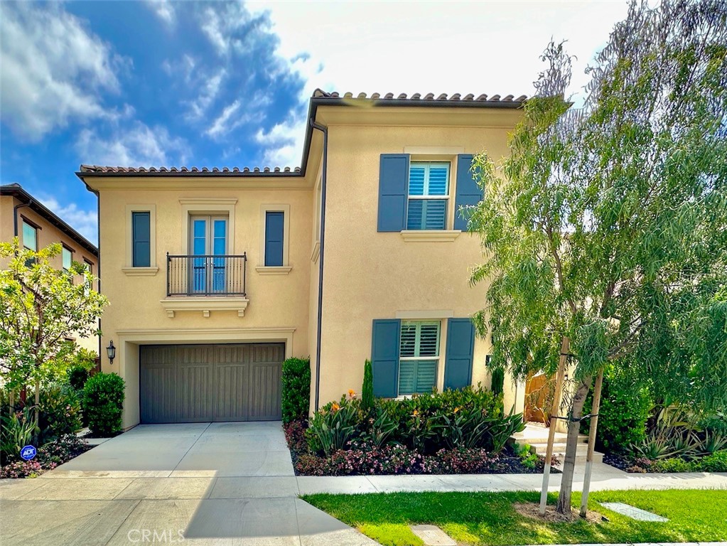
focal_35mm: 14
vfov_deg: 85.7
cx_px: 364
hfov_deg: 102.0
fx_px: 294
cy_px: 273
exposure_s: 1/1147
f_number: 2.2
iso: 50
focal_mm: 2.22
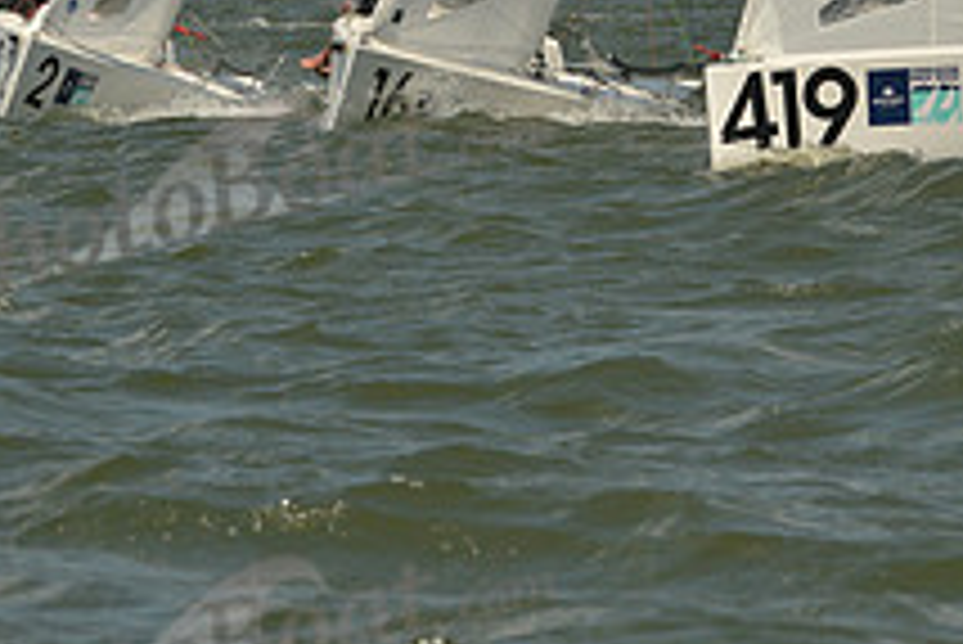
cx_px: 792
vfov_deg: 2.5
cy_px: -106
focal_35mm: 542
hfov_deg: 3.8
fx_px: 14508
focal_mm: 200
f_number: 10
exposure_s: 1/1250
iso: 280
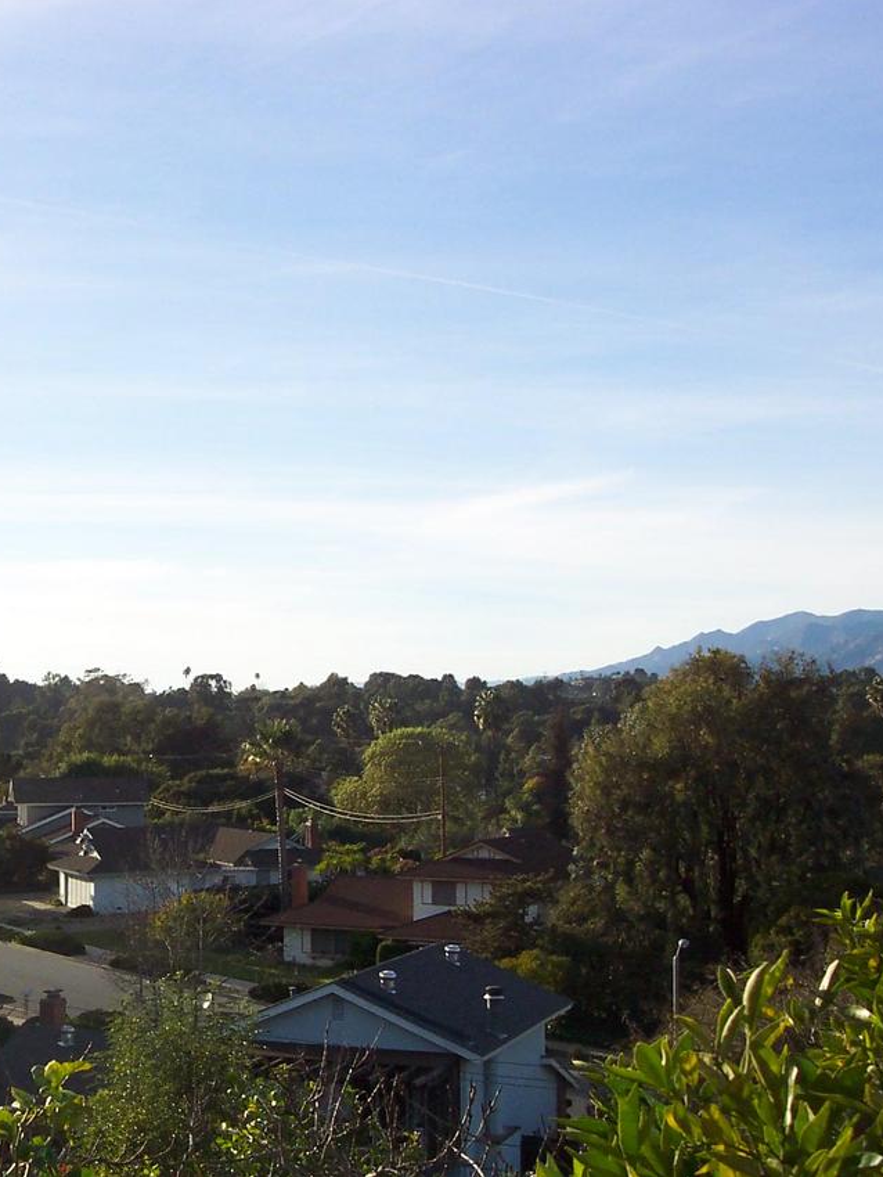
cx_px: 181
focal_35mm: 55
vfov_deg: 34.9
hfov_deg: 26.1
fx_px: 1870
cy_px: 588
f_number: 4.8
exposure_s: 1/500
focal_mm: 8
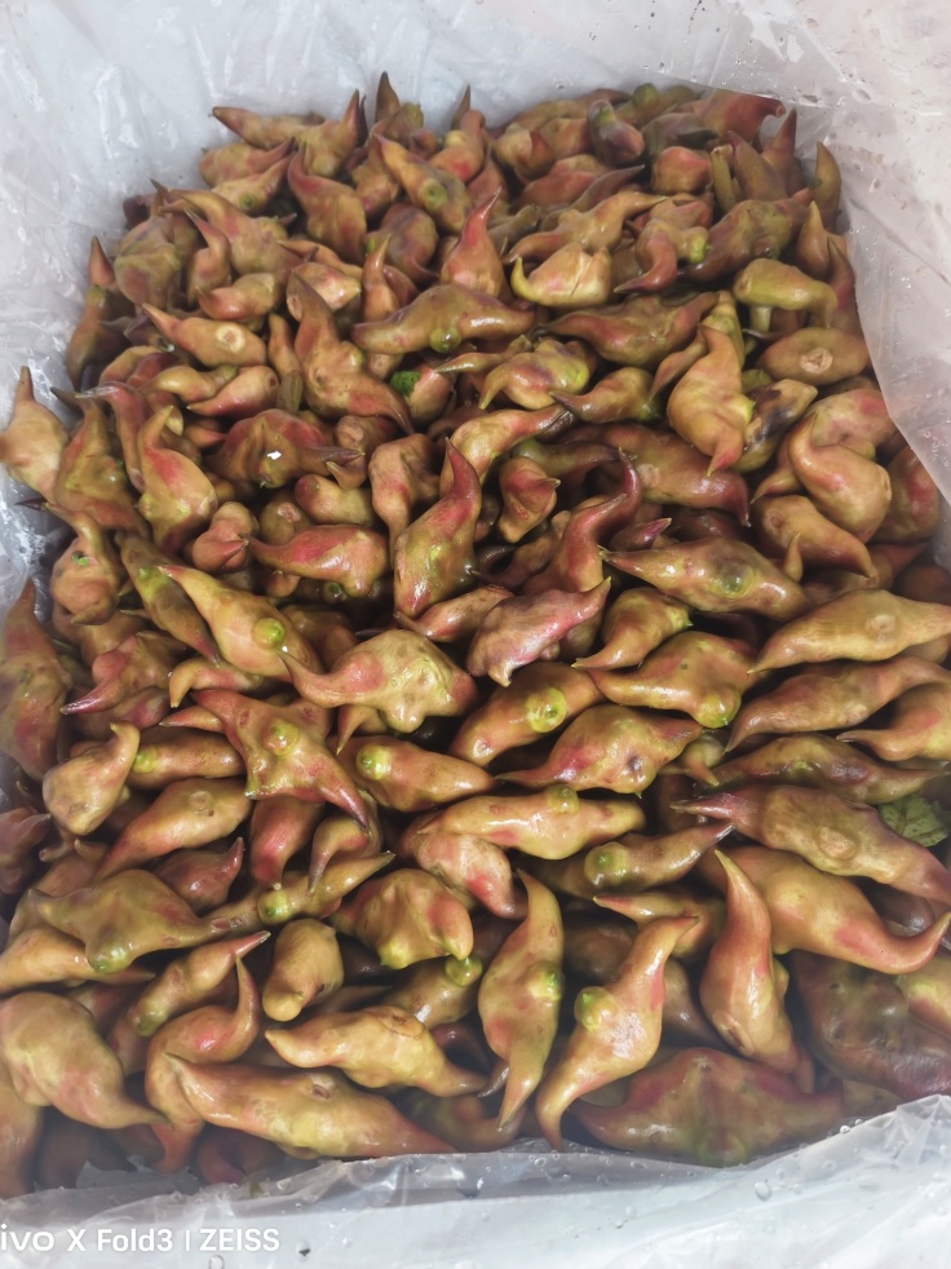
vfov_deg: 69.4
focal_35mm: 25
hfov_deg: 54.9
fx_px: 916
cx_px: 464
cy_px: 639
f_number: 1.75
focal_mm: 5.5
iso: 260
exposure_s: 1/50
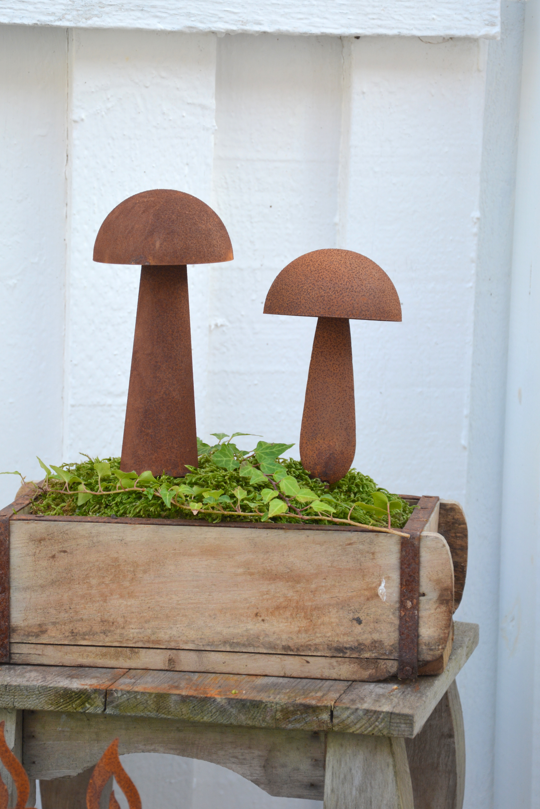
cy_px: 411
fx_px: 2790
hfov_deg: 11.1
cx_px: 245
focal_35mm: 124
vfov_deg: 16.5
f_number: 5.6
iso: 320
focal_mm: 70
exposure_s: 1/125
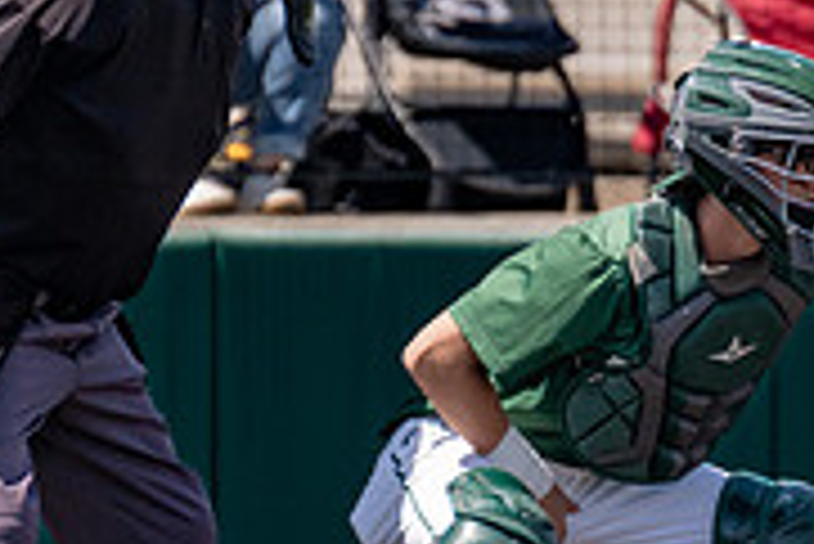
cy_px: 516
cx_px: 683
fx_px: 27697
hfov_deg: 1.7
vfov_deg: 1.1
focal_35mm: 1224
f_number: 4
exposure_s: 1/3200
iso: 320
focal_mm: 280
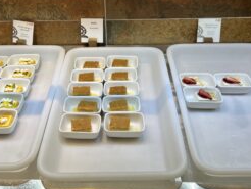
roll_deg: +2.7
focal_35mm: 38
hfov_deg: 48.7
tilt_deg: -42.0
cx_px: 105
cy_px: 109
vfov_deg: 37.7
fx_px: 276
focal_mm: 5.7
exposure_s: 1/120
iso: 40
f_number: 1.5
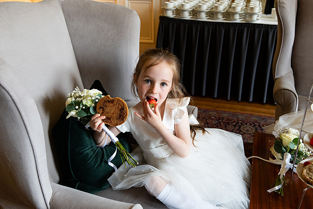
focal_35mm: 36
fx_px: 313
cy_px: 104
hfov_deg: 53.1
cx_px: 156
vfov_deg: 36.9
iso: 1250
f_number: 2.8
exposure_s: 1/160
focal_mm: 24
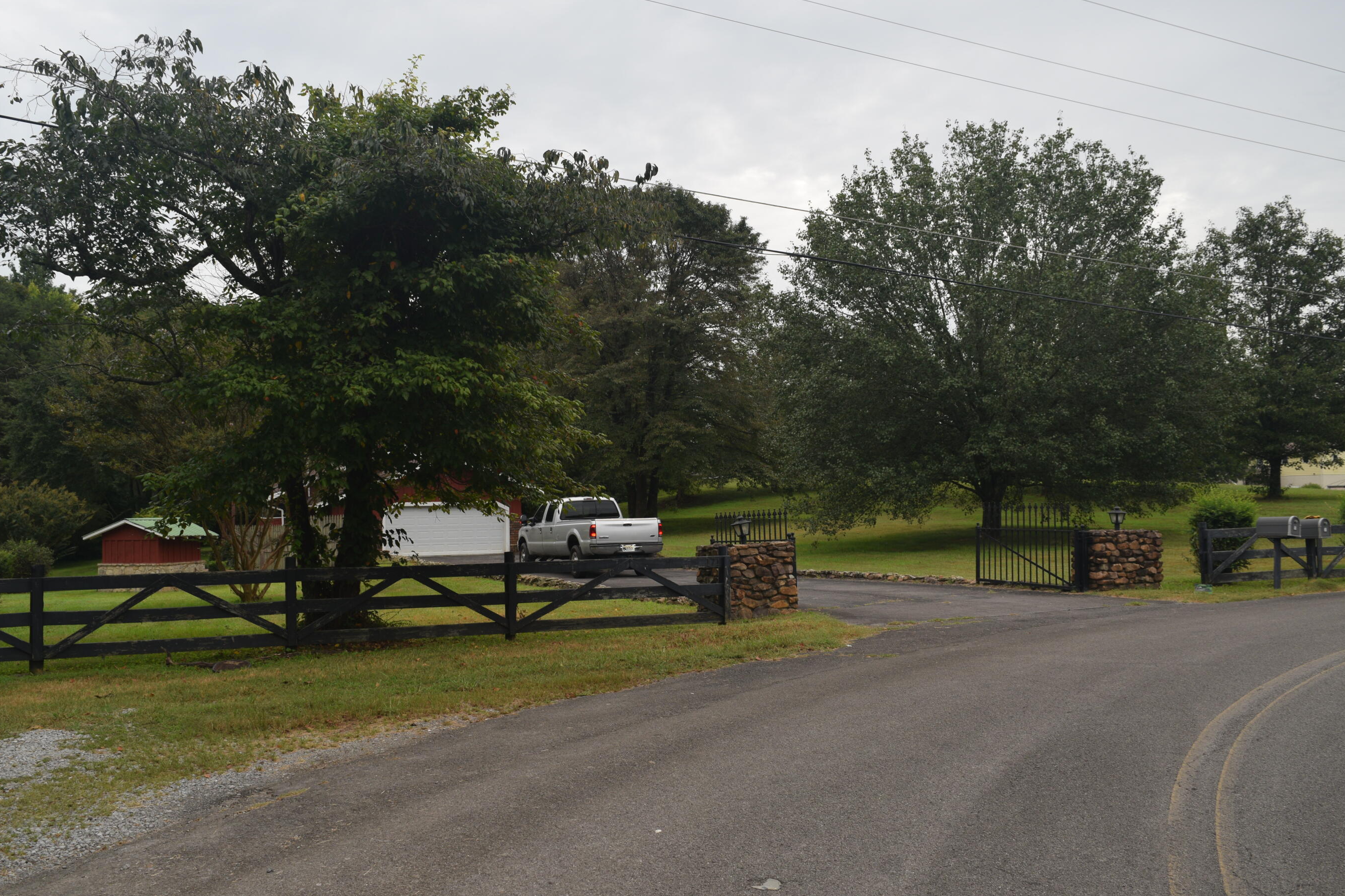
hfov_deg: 61.9
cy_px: 452
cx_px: 639
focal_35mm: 30
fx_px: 1121
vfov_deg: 43.6
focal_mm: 18
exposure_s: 1/125
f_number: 5.6
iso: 100
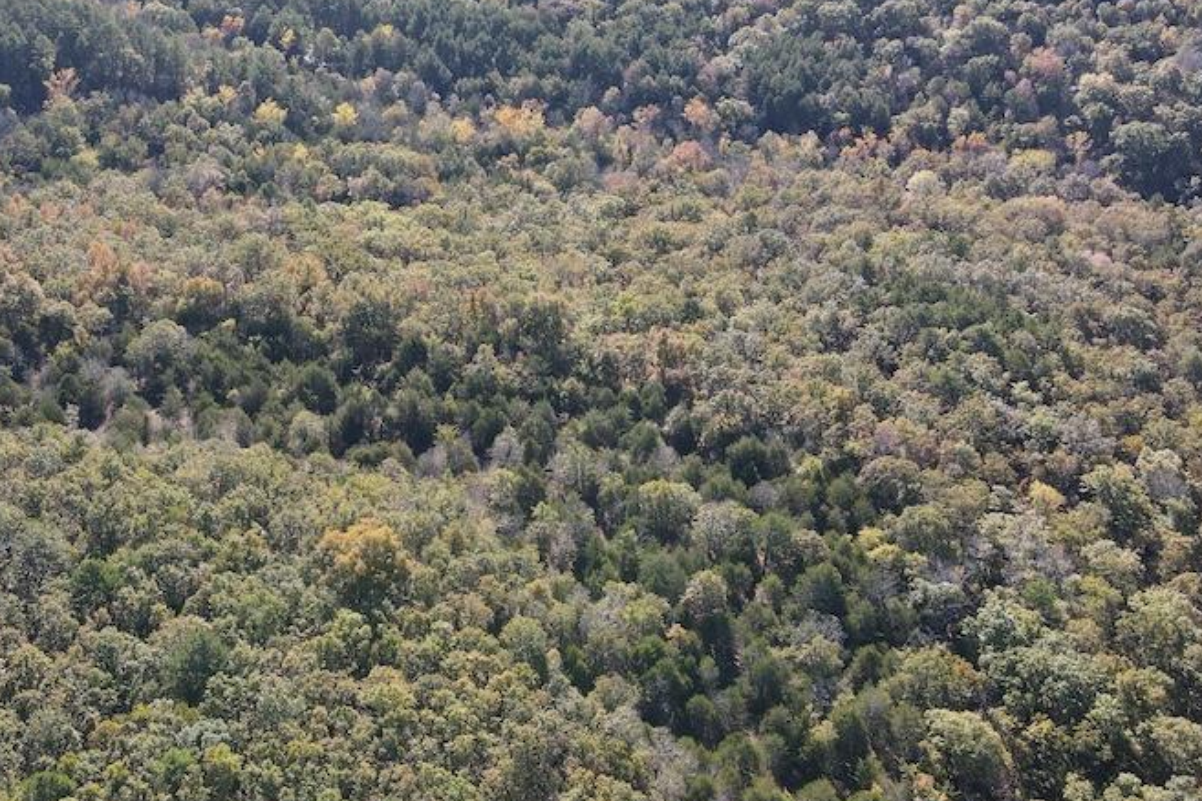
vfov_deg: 34.8
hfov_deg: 49.8
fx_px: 1269
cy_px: 285
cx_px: 399
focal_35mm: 38
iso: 140
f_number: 2.8
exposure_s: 1/15
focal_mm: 4.5
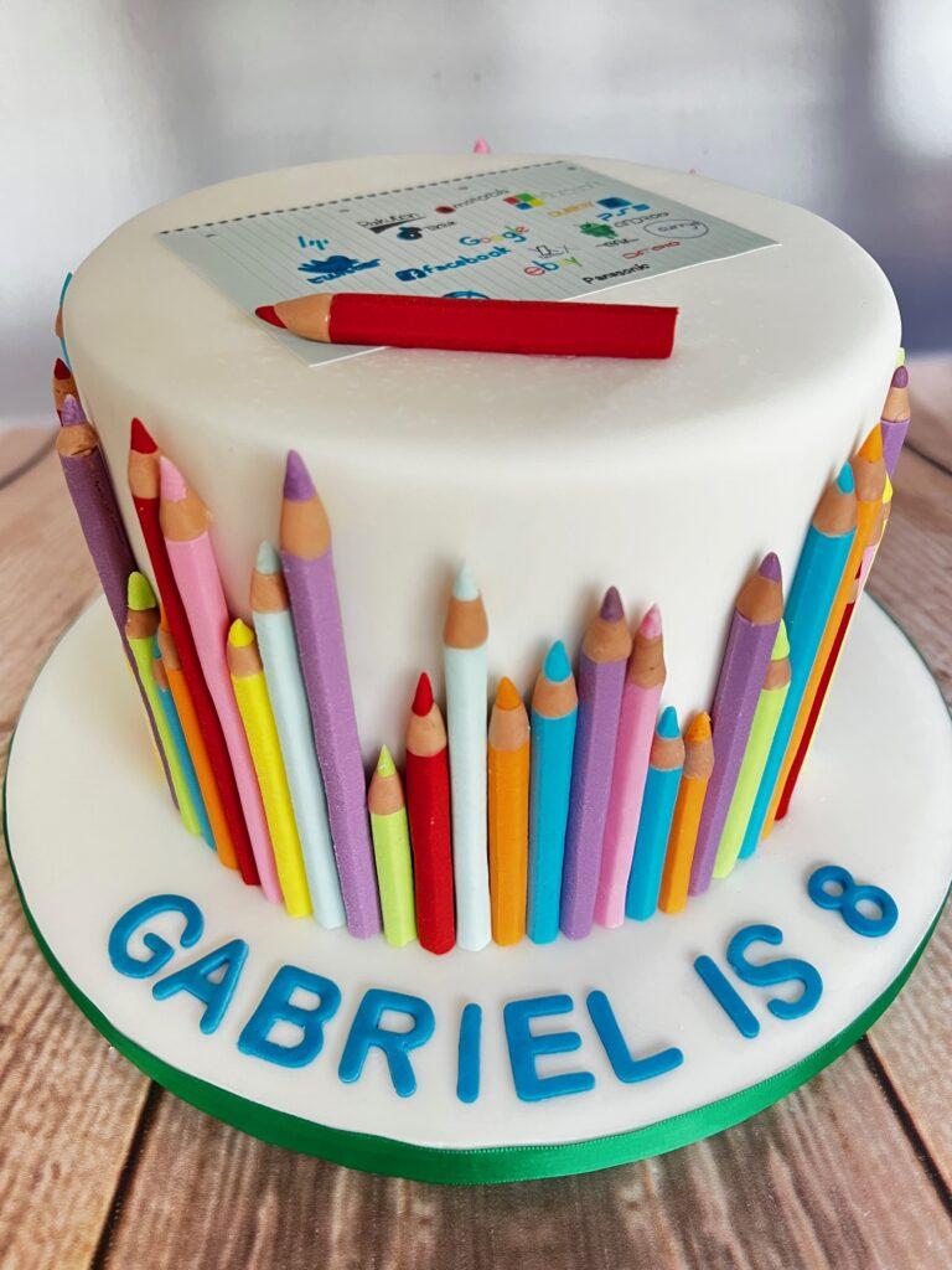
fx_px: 953
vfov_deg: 67.3
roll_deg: +2.6
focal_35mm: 26
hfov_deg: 53.1
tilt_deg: -40.0
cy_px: 635
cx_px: 476
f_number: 1.5
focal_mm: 5.7
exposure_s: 1/60
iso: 250
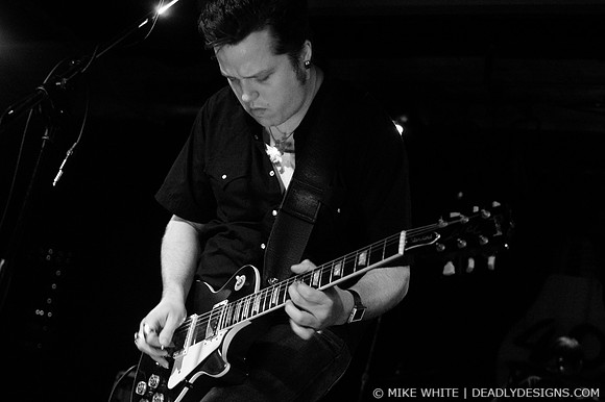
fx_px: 882
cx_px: 302
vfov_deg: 25.7
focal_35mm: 52
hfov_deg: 37.9
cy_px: 201
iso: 800
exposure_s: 1/60
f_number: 2.8
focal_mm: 35
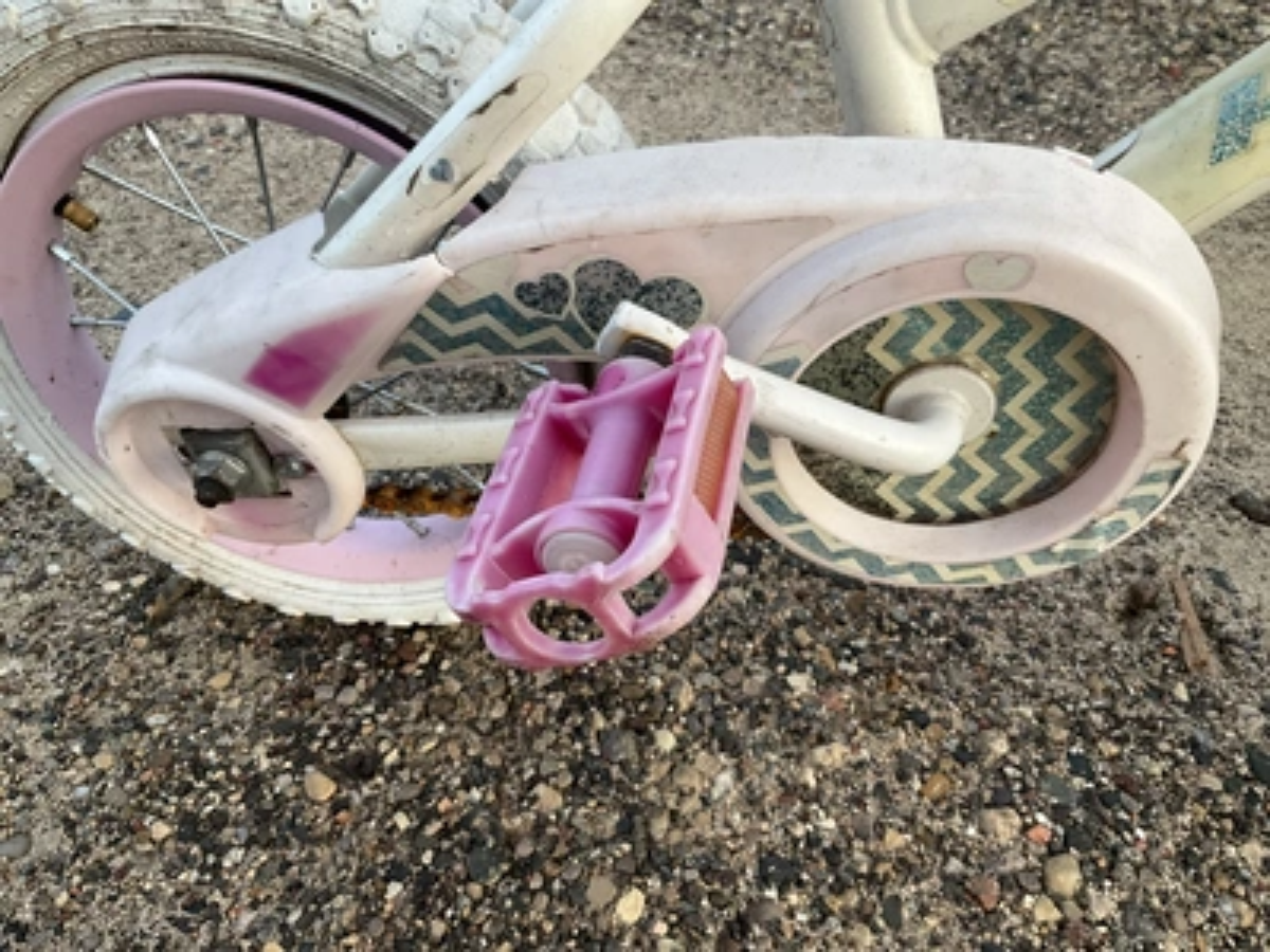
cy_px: 476
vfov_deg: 48.2
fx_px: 1064
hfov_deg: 61.7
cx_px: 635
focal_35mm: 29
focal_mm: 3
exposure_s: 1/112
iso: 64
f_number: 1.8
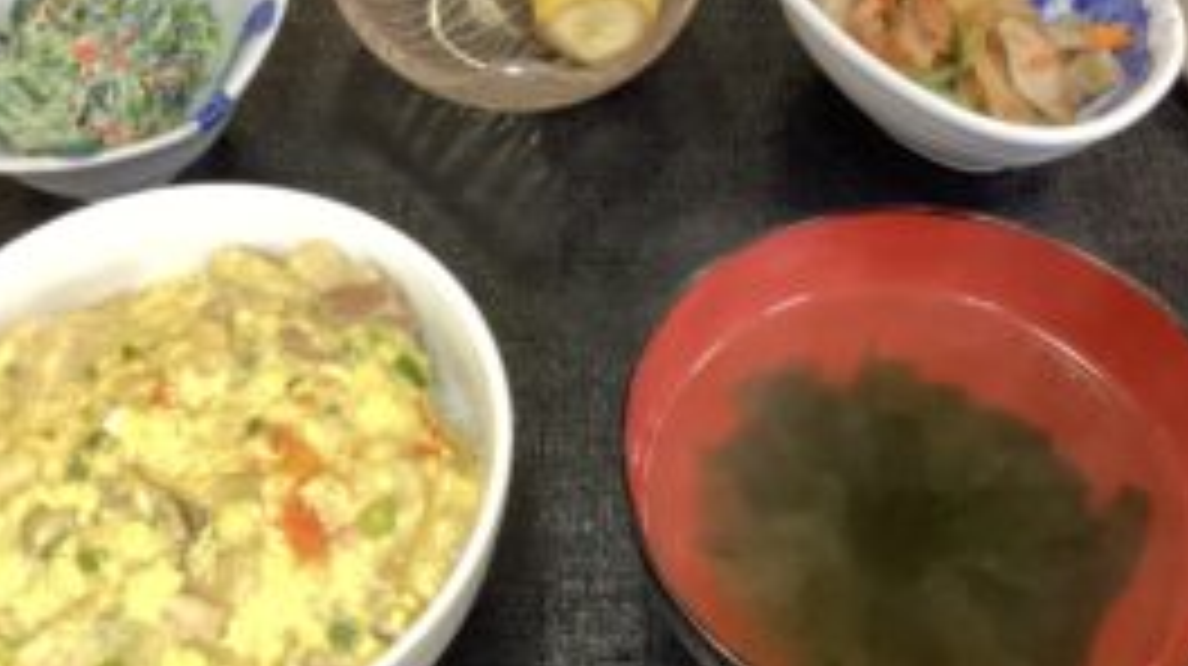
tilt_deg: -56.3
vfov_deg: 24.8
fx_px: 1511
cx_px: 551
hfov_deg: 42.9
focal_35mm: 48
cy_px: 367
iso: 400
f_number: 2.4
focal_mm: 3.3
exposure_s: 1/33
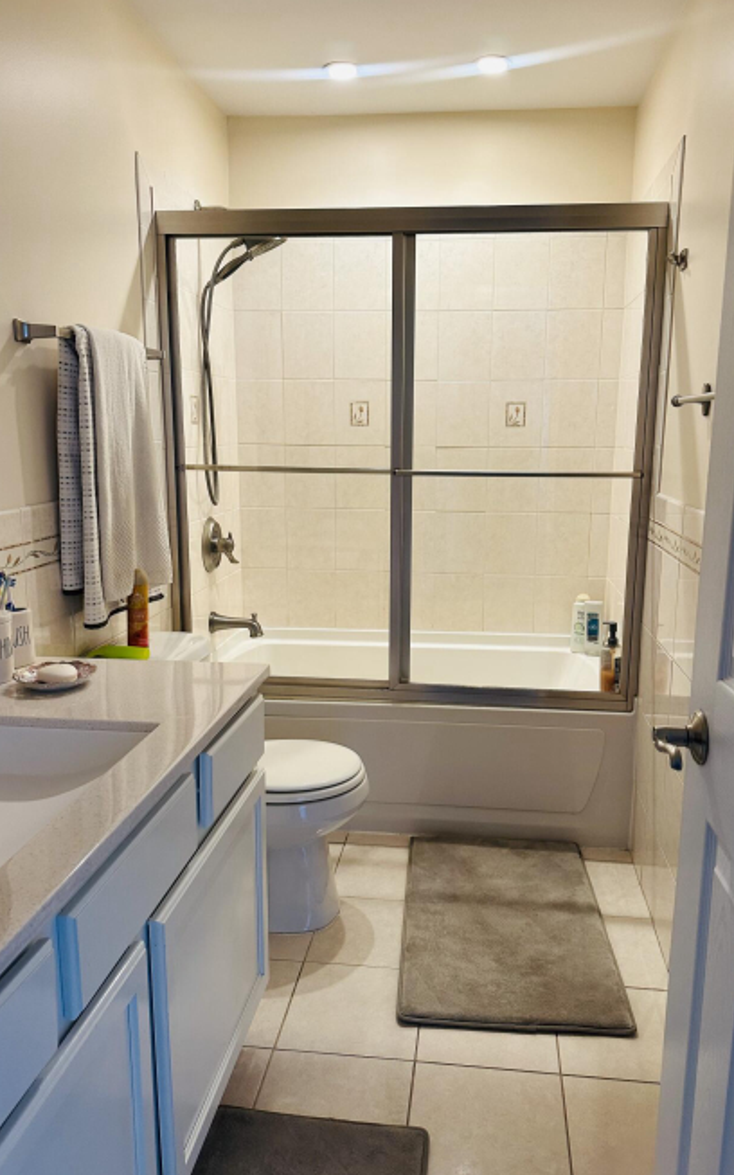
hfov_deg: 47.6
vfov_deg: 70.4
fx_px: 832
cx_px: 385
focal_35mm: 26
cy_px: 584
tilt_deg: -10.3
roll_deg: -1.5
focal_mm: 6.86
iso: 200
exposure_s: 1/120
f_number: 1.78
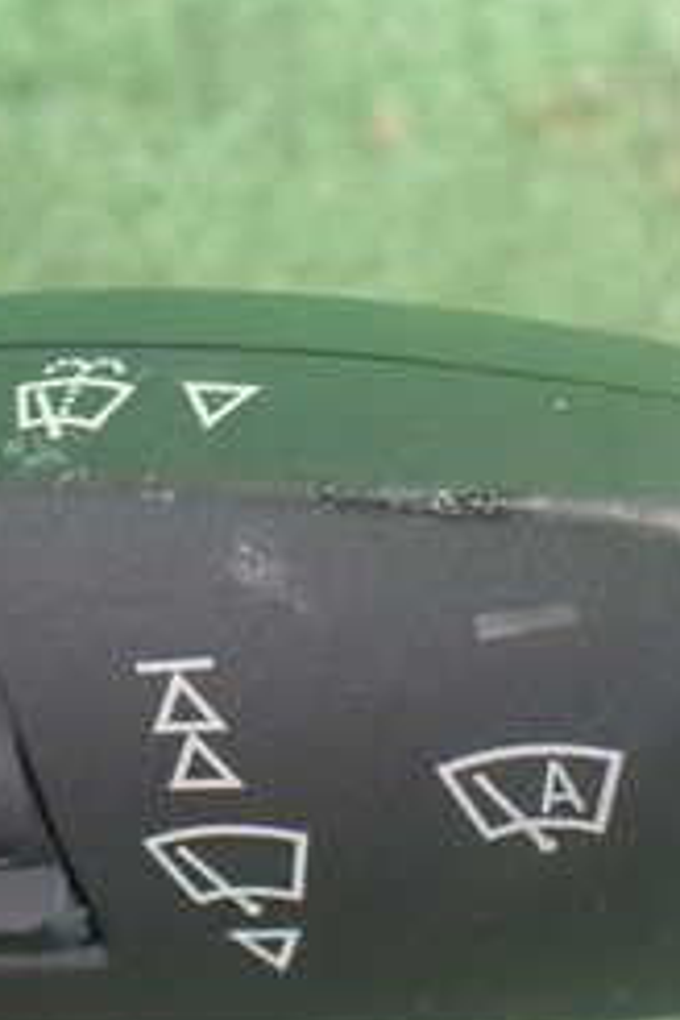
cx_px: 158
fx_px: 2153
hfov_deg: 17.8
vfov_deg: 26.6
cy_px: 452
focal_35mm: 76
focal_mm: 5.4
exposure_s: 1/60
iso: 800
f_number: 2.3
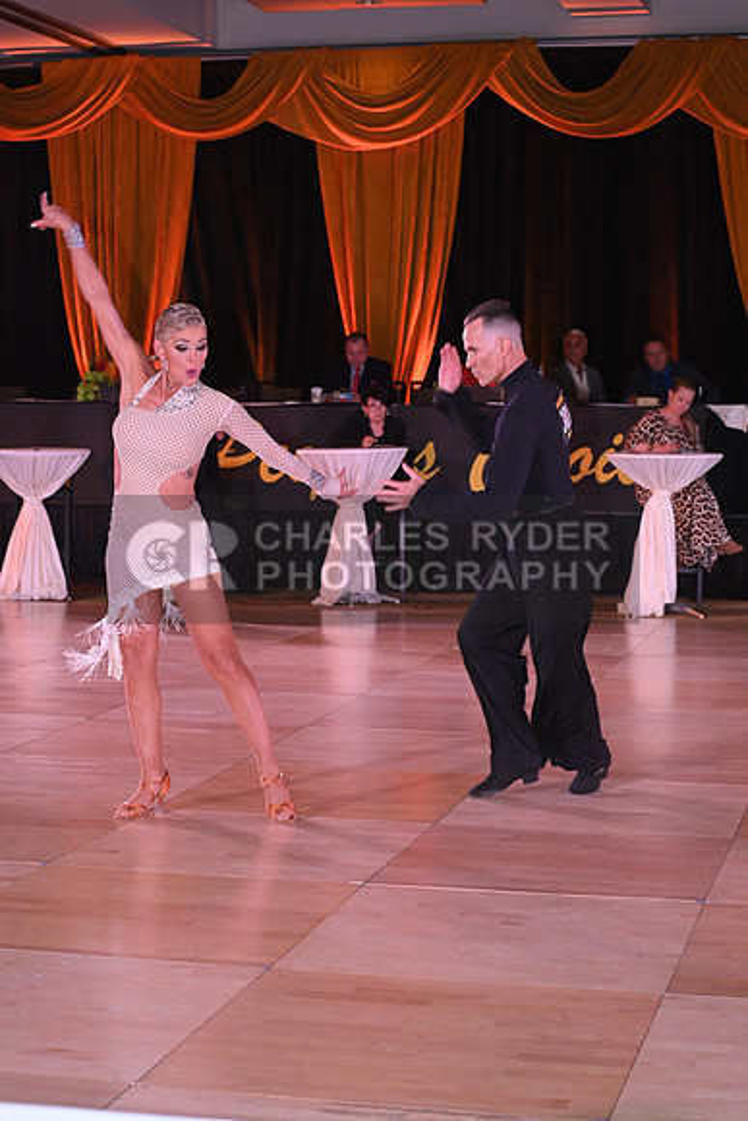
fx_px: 2180
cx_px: 374
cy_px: 560
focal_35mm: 70
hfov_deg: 19.5
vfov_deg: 28.8
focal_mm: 70
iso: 1250
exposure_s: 1/200
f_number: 5
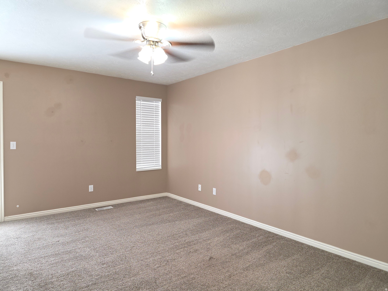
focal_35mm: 23
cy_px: 146
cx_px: 194
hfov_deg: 73.9
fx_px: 258
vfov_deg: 58.9
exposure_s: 1/20
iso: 125
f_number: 1.7
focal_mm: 6.3
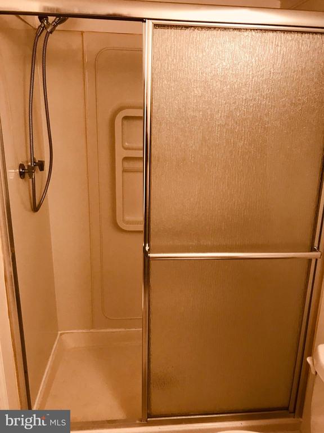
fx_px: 349
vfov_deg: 63.4
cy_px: 216
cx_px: 162
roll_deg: -1.3
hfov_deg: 49.7
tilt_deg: -15.2
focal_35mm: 28
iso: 40
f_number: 1.8
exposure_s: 1/20
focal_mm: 3.99
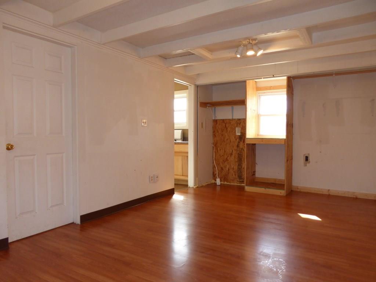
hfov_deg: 71.6
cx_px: 188
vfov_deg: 56.8
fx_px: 261
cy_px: 141
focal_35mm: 24
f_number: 3.3
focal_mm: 4.3
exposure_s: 1/60
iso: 320
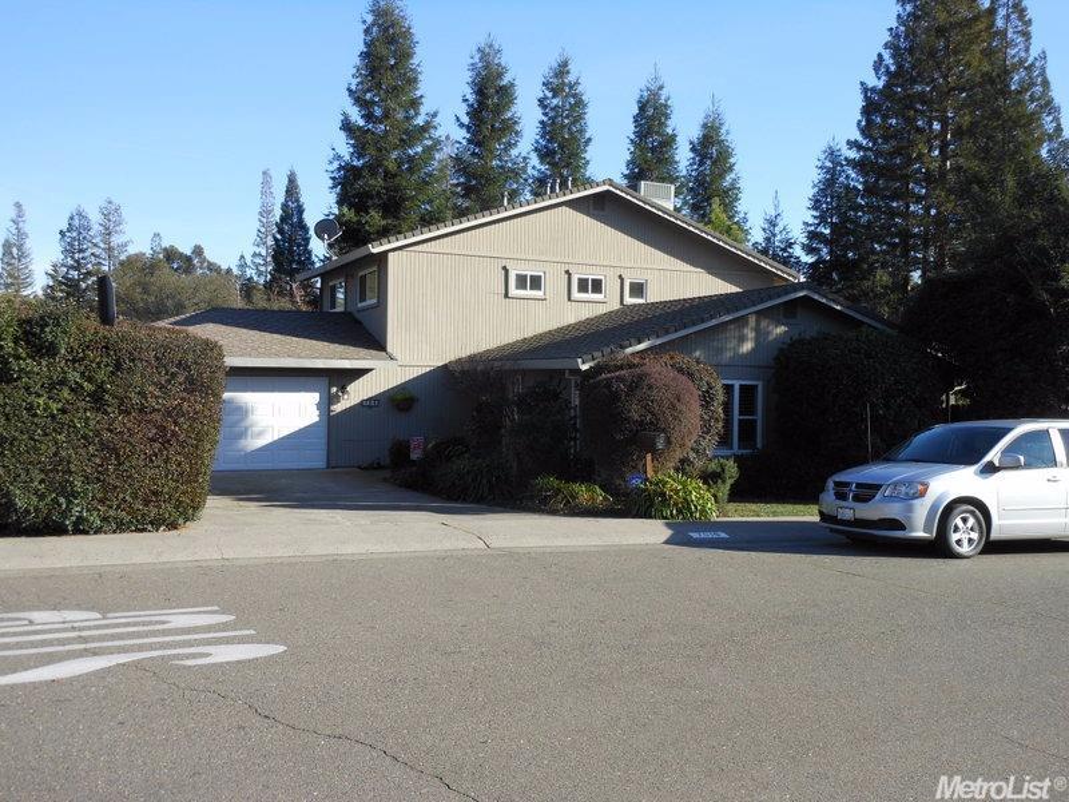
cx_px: 534
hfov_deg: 55.4
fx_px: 1019
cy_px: 401
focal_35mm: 33
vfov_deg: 42.9
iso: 80
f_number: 4
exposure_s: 1/320
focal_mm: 5.9
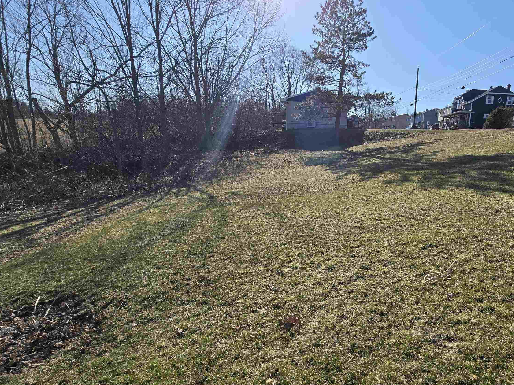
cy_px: 210
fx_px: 267
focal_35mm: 18
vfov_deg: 71.4
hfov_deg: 84.9
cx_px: 339
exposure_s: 1/2797
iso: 50
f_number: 2.2
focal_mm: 2.2
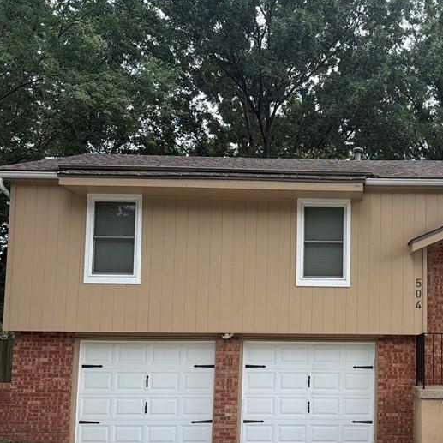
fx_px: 608
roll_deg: -0.6
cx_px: 367
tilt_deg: +3.9
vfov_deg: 39.3
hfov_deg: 38.2
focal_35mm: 42
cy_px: 310
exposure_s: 1/1046
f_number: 1.78
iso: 100
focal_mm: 6.76
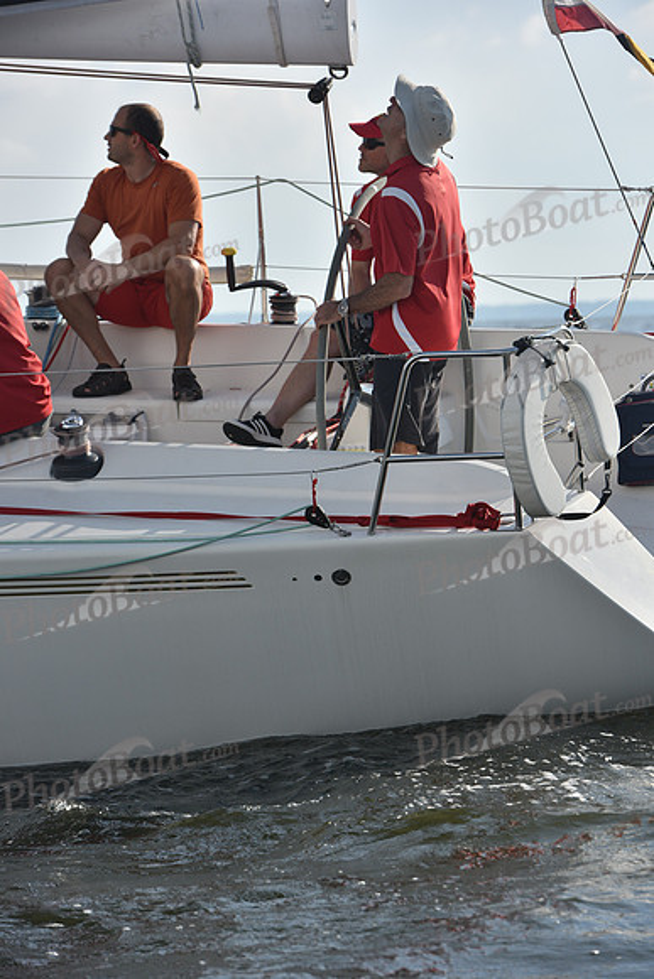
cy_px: 490
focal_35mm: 170
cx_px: 327
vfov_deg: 12.1
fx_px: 4629
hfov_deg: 8.1
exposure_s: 1/1250
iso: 250
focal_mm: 170
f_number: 8
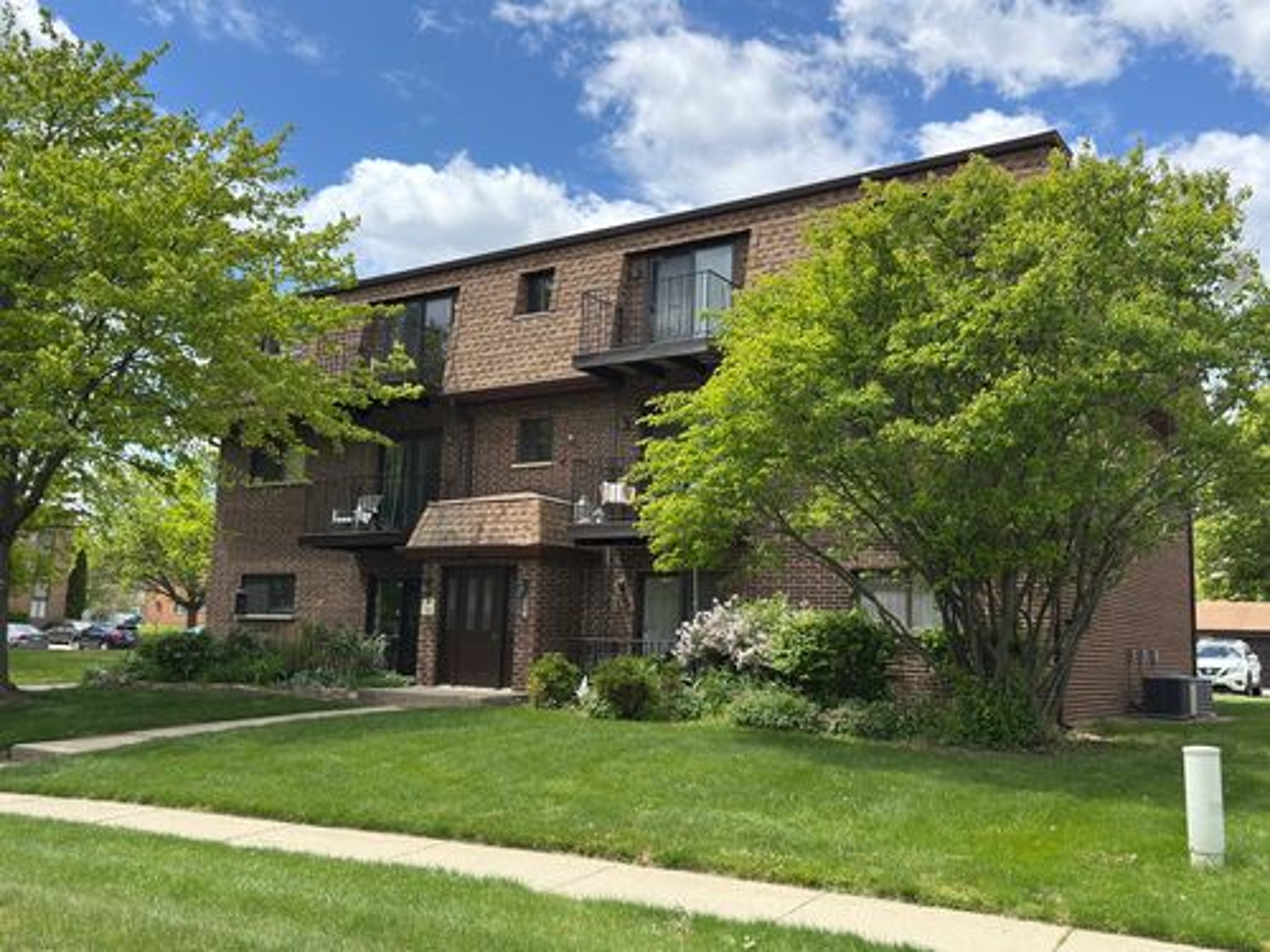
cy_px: 476
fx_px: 1174
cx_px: 635
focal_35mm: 32
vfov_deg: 44.2
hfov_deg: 56.8
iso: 100
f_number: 1.78
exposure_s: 1/3610
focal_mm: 6.76
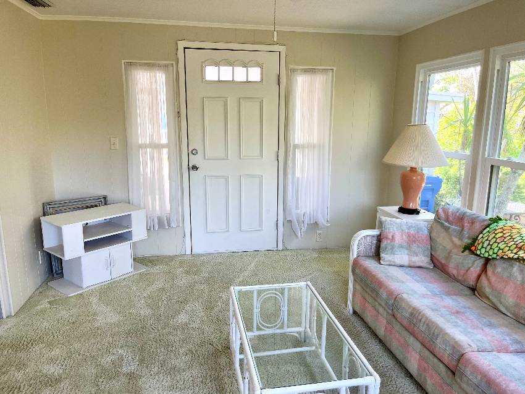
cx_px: 262
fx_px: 394
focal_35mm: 26
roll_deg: +0.2
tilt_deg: -11.4
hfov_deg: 67.3
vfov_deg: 53.0
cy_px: 197
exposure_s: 1/120
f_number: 1.6
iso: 80
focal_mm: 5.1
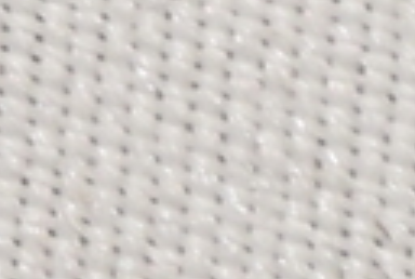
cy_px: 467
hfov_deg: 1.3
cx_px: -1128
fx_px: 18129
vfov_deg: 0.9
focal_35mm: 1569
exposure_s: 1/60
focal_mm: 140
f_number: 13
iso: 100
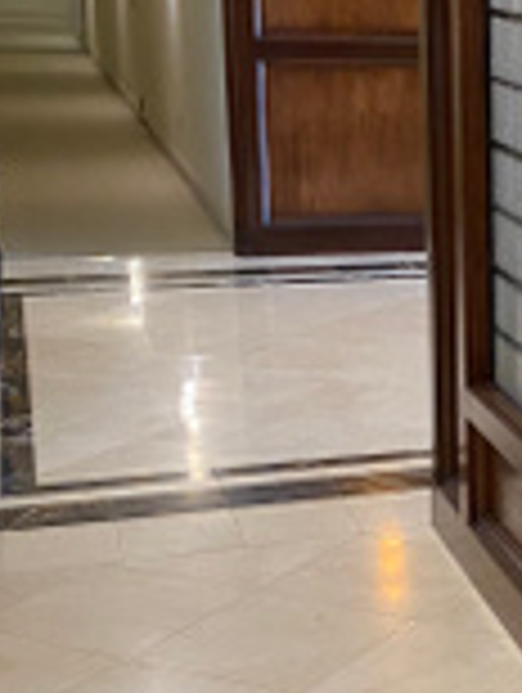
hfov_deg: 16.9
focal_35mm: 81
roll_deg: -1.6
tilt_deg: -14.4
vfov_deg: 24.1
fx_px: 1624
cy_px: 396
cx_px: 724
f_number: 1.8
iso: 400
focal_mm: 4.25
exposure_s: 1/60
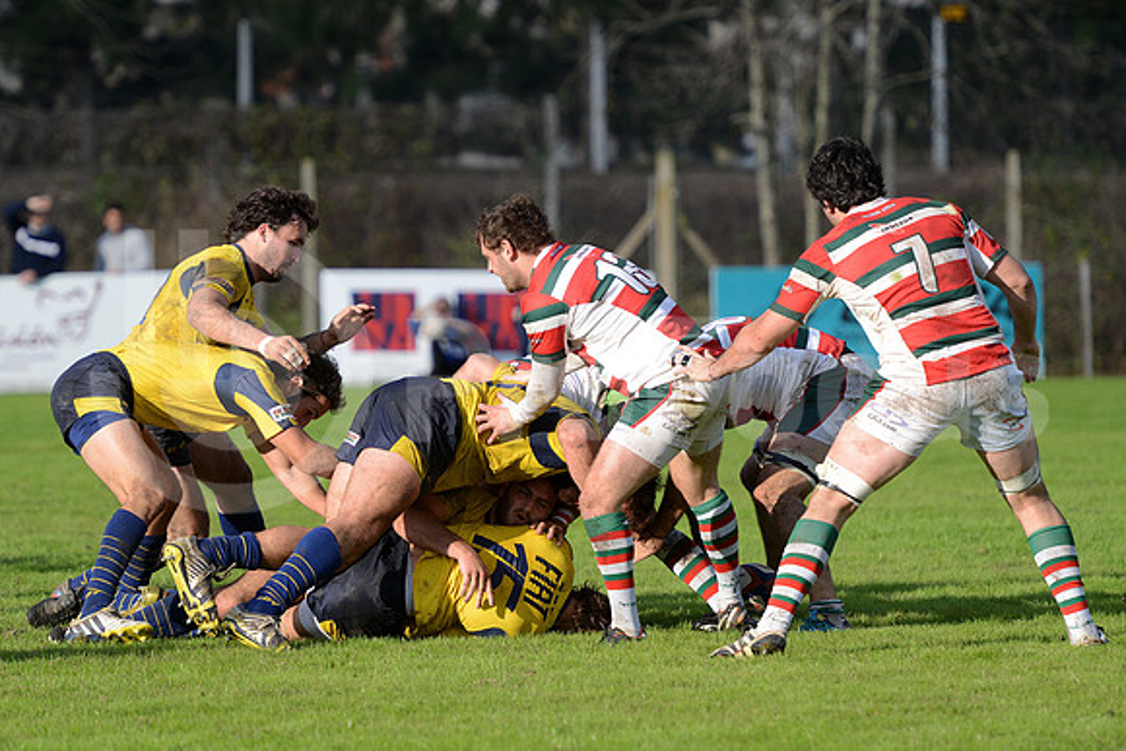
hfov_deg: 8.6
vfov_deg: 5.7
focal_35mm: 240
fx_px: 7508
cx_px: 563
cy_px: 376
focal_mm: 240
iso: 640
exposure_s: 1/2000
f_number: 4
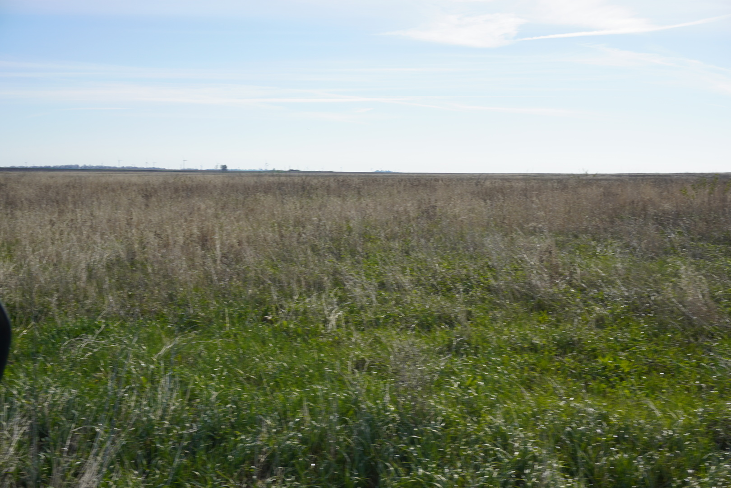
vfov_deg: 27.3
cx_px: 366
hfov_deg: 40.0
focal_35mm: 50
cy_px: 244
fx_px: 1005
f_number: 9
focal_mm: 33
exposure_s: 1/250
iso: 100
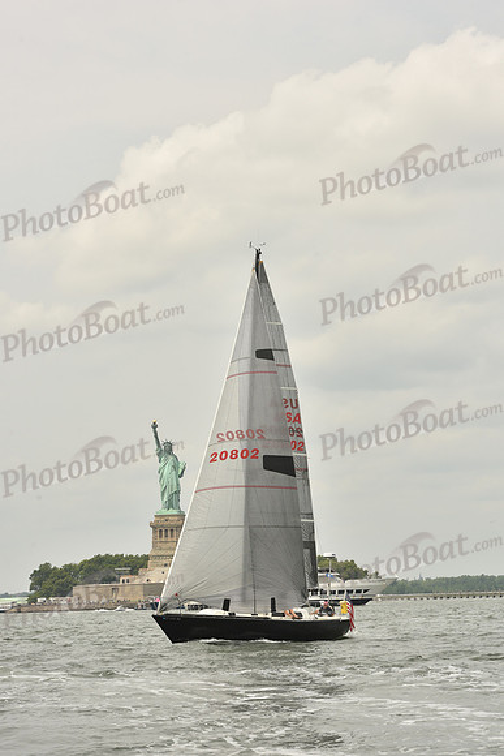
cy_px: 378
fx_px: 1805
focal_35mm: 86
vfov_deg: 23.6
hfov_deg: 15.9
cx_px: 252
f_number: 11
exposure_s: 1/640
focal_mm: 86
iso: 250
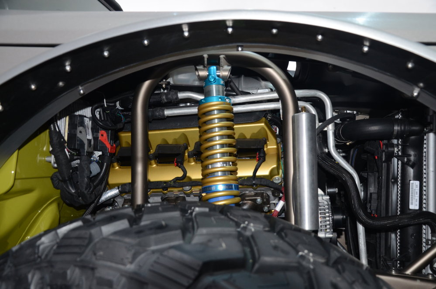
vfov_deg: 35.4
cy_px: 144
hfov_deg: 51.4
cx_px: 218
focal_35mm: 38
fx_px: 453
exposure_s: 1/60
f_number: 5
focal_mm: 25
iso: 800
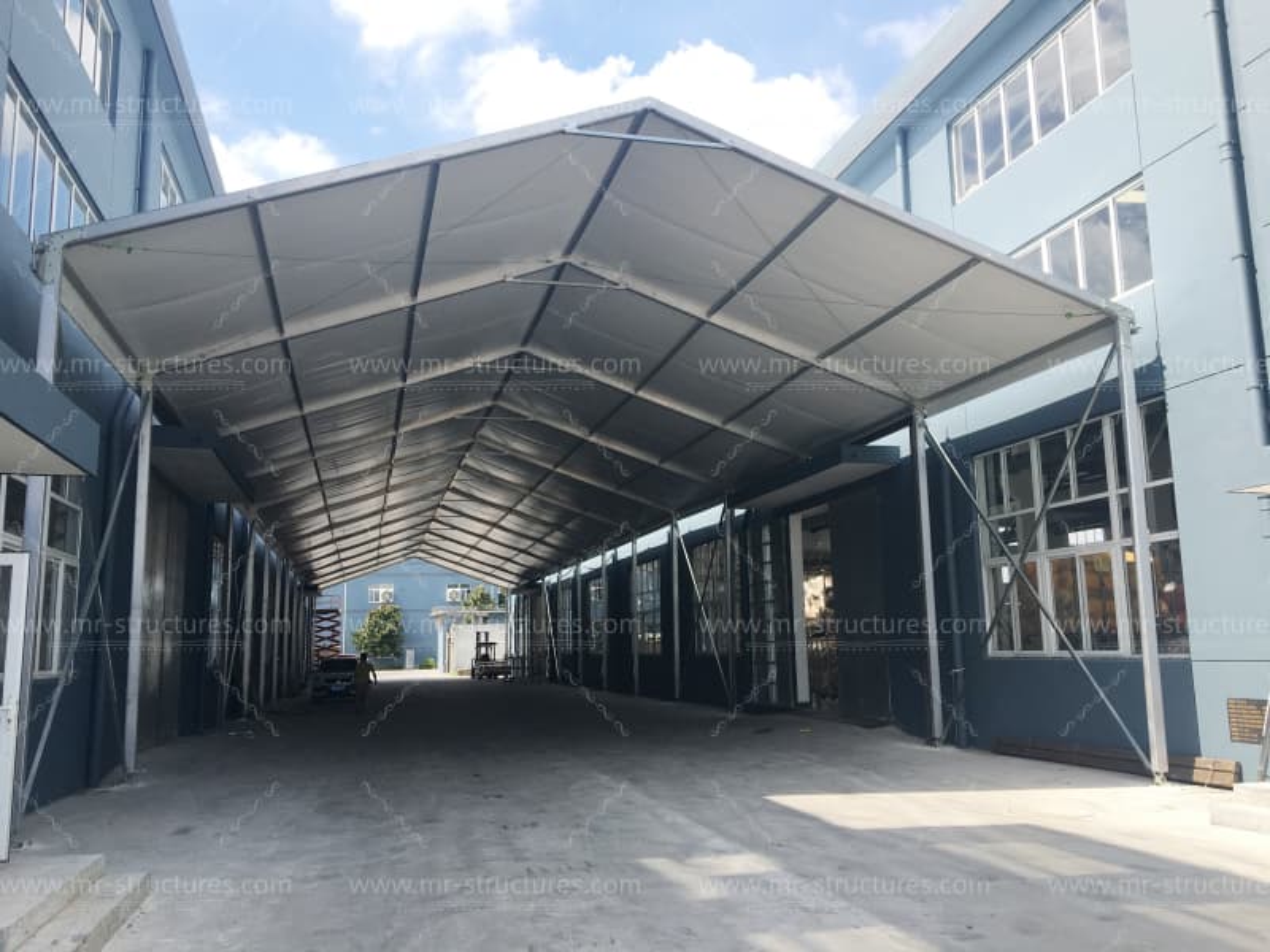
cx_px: 635
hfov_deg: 61.7
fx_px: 1064
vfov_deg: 48.2
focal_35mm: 29
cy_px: 476
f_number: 2.2
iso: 25
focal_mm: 4.15
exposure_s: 1/739
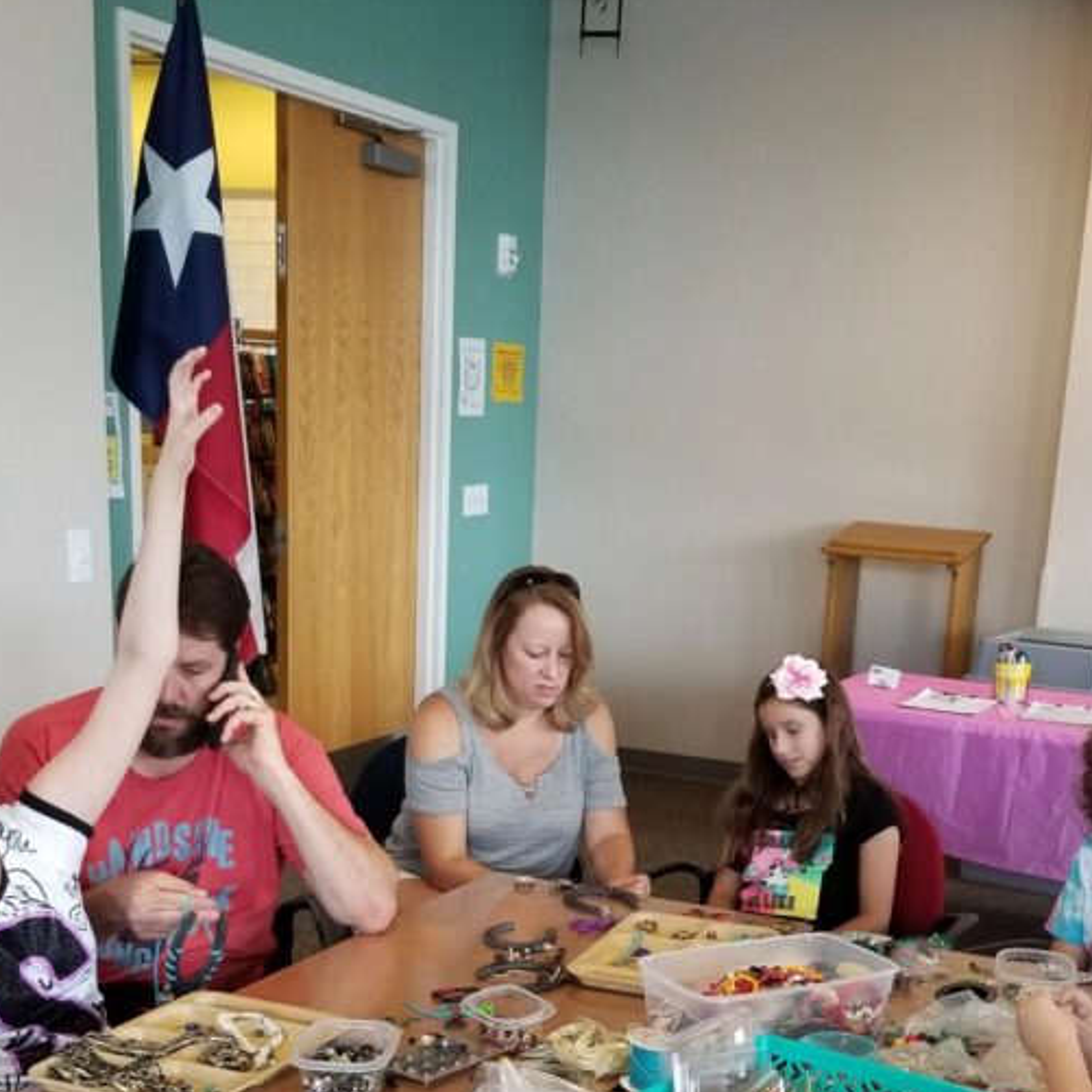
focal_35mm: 47
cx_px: 647
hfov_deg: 35.9
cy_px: 931
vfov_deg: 34.5
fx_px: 1677
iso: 100
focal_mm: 4.25
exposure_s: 1/60
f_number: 1.7
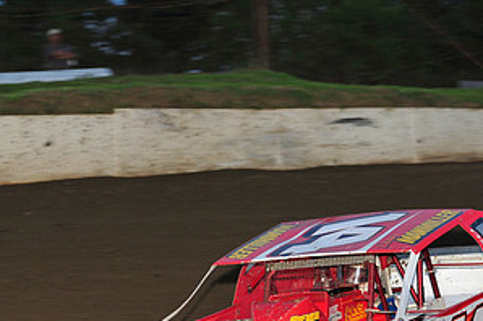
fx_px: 2922
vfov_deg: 6.3
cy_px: 311
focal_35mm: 218
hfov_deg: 9.4
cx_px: 318
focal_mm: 112
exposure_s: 1/320
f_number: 6.3
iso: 640
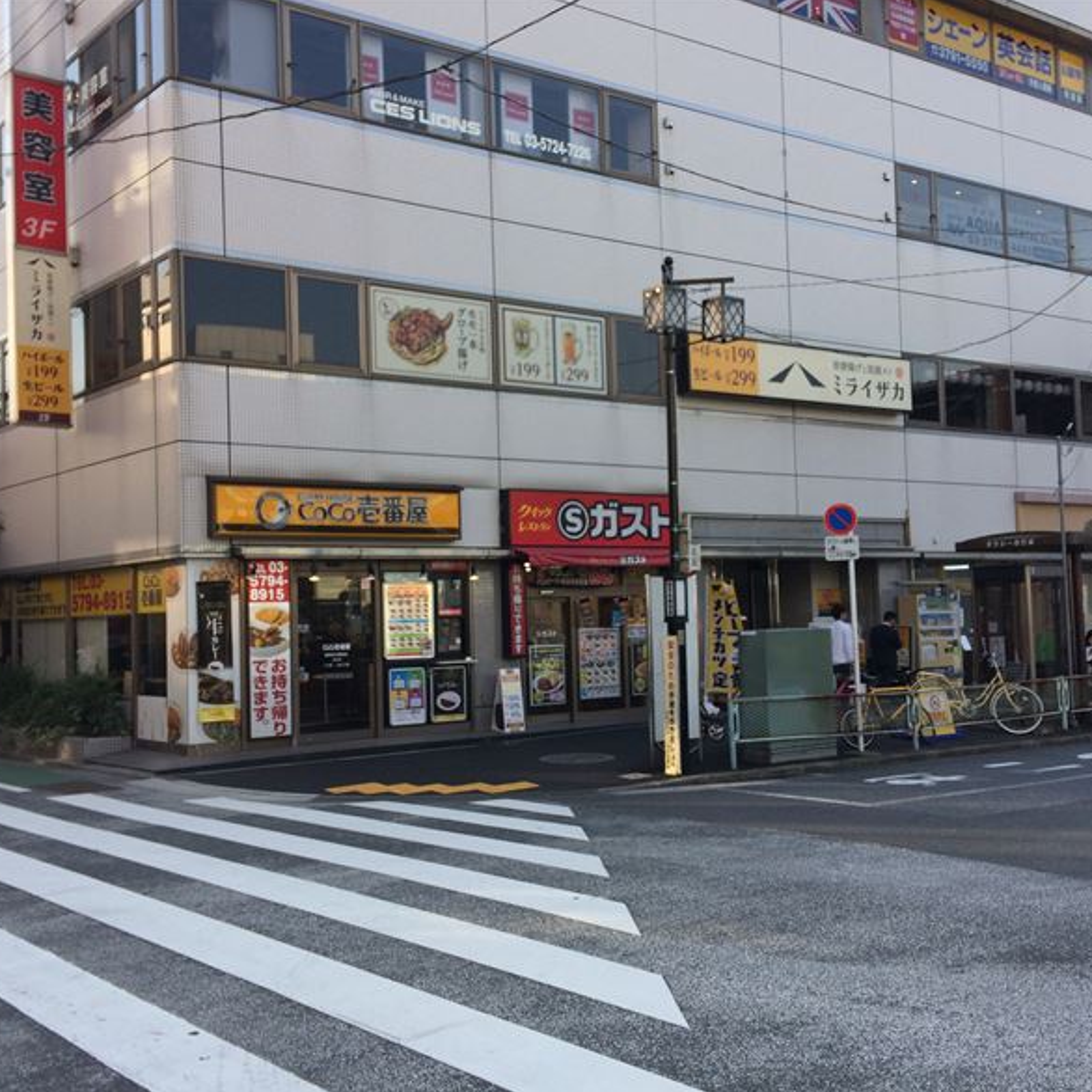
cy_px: 552
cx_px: 539
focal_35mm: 35
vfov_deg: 47.2
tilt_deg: +0.5
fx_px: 1249
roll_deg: +0.4
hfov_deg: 47.2
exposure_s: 1/519
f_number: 2.2
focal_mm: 4.15
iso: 32
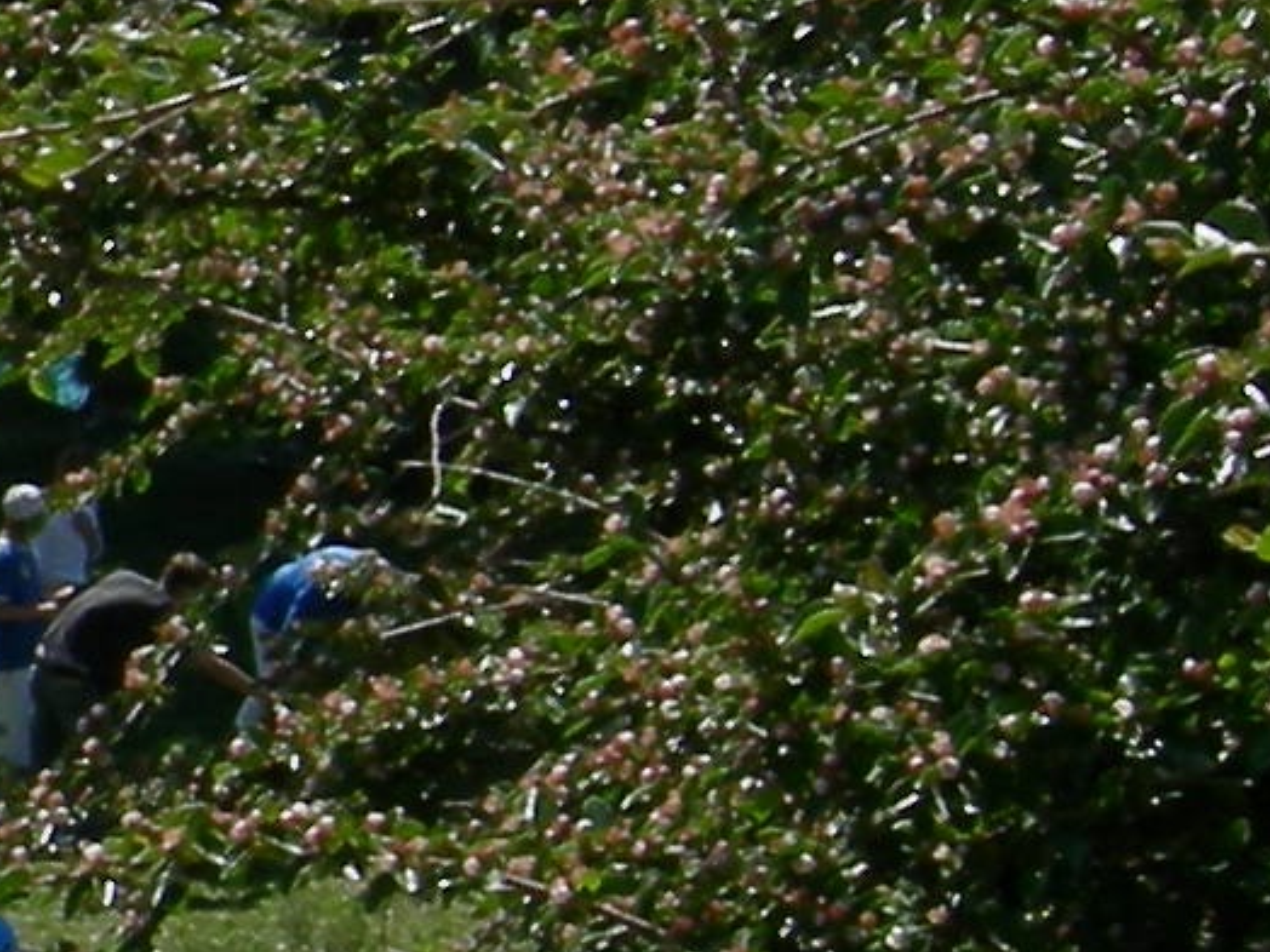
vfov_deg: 8.3
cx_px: -1820
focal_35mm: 178
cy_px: 177
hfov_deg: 9.7
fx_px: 6531
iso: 64
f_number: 6.8
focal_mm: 7.5
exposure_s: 1/271
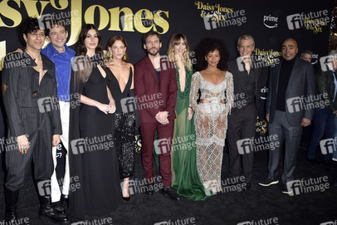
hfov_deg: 60.2
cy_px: 124
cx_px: 153
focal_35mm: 31
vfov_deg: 42.3
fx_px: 290
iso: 640
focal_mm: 28
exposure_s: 1/250
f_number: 6.3
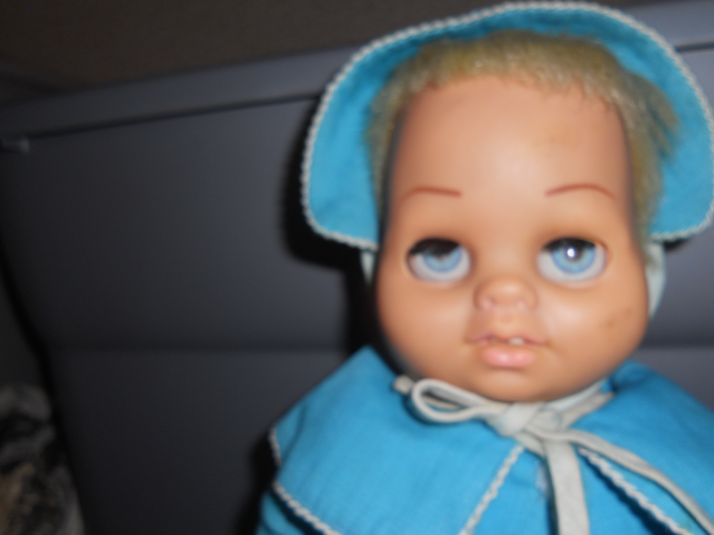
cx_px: 357
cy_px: 268
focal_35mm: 32
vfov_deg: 44.2
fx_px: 660
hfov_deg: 56.8
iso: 80
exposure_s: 1/25
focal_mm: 5.8
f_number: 8.8
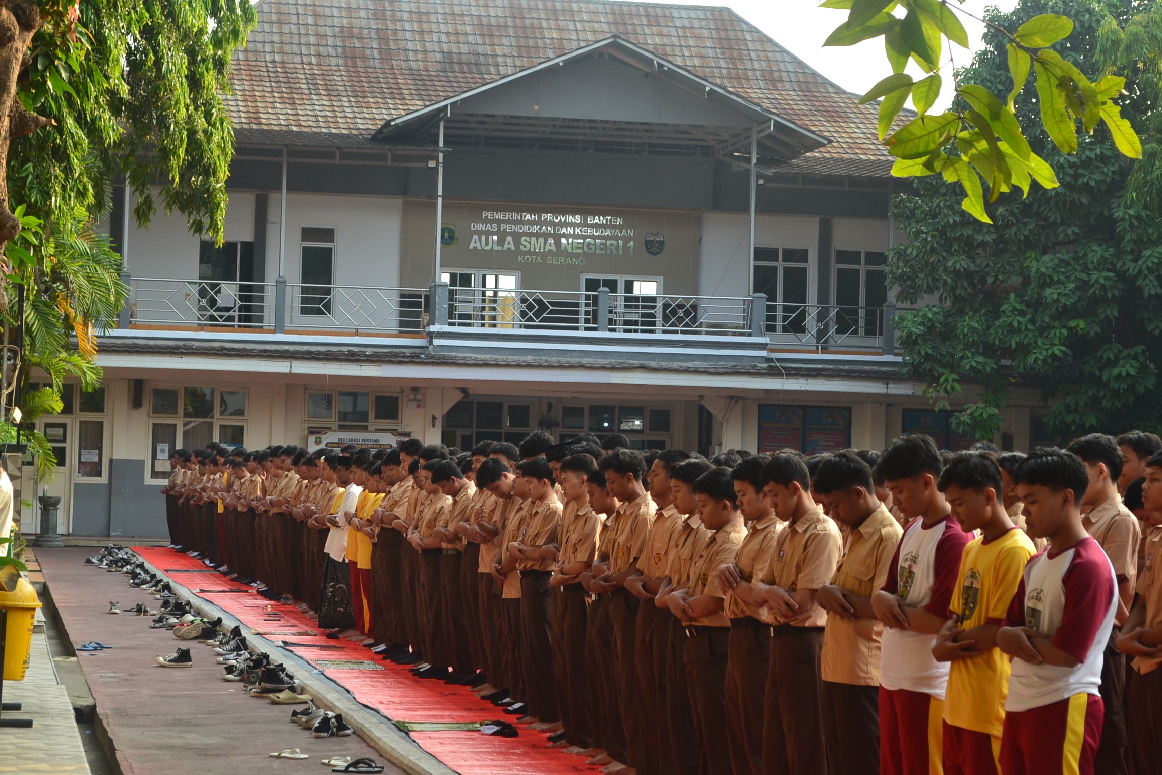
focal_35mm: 82
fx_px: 2663
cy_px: 388
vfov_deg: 16.6
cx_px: 581
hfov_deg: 24.6
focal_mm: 55
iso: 400
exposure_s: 1/125
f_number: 9
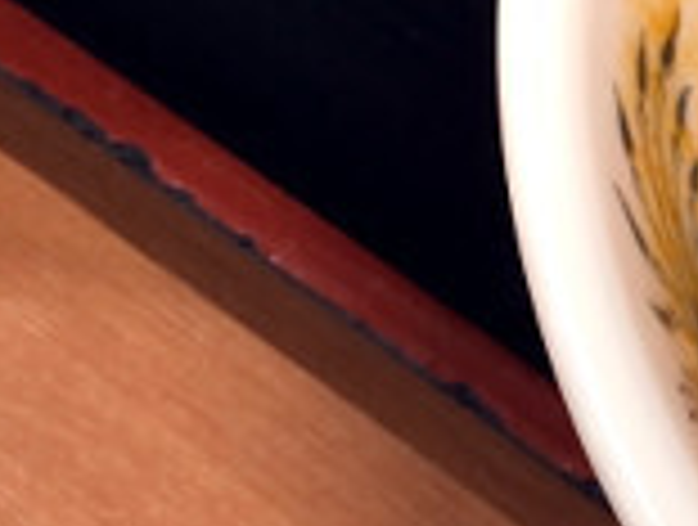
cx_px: 851
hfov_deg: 11.2
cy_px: -409
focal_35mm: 173
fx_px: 3497
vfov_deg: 8.3
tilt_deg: -54.5
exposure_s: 1/30
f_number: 1.8
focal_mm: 3.99
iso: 64
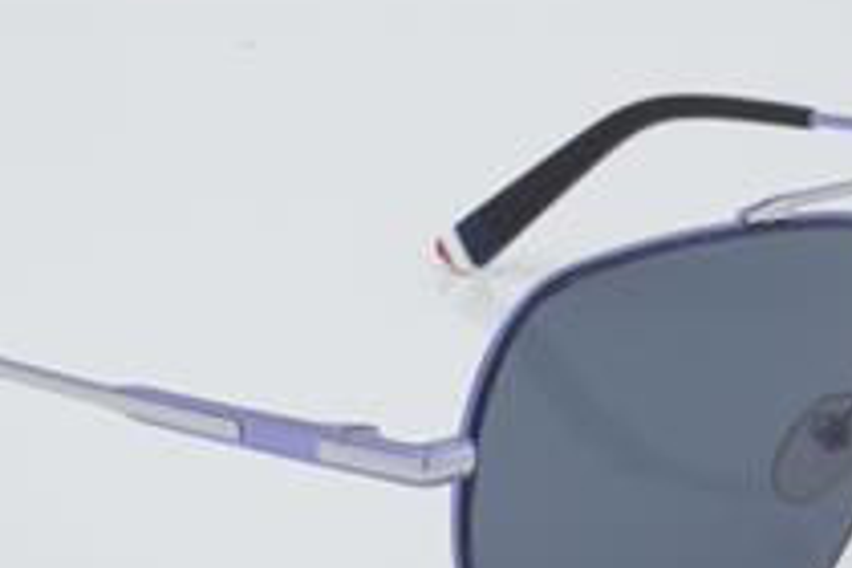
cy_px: 349
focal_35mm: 143
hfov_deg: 14.3
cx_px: 548
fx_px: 3384
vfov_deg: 9.6
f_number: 32
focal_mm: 50
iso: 100
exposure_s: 1/3
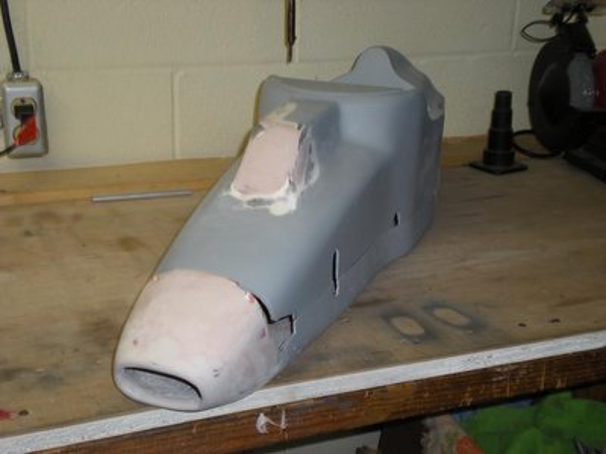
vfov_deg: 26.1
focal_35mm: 56
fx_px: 980
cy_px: 227
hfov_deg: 34.3
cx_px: 303
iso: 64
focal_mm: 9.3
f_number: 3.9
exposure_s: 1/30
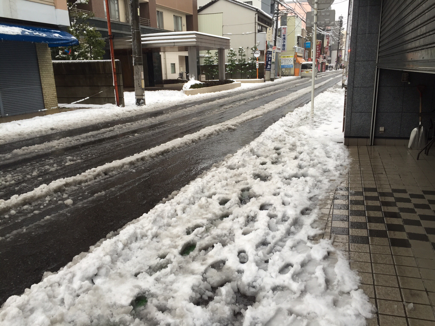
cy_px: 163
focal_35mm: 29
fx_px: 364
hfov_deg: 61.7
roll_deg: +1.0
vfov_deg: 48.2
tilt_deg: -13.6
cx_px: 218
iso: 32
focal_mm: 4.15
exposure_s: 1/60
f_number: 2.2
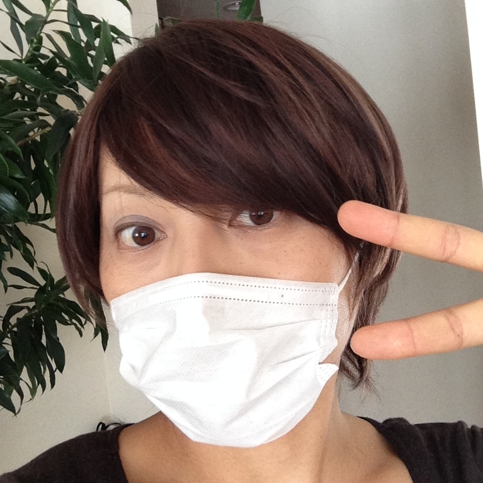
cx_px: 243
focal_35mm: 42
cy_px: 196
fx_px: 663
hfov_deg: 40.0
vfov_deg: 39.9
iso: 125
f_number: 2.4
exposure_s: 1/30
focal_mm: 2.18
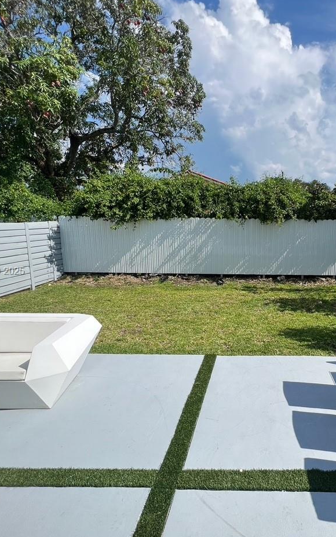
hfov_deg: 59.0
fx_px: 278
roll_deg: -1.0
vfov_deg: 88.0
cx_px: 251
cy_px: 272
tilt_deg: -9.8
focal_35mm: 19
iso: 32
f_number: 1.8
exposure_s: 1/1815
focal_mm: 1.57
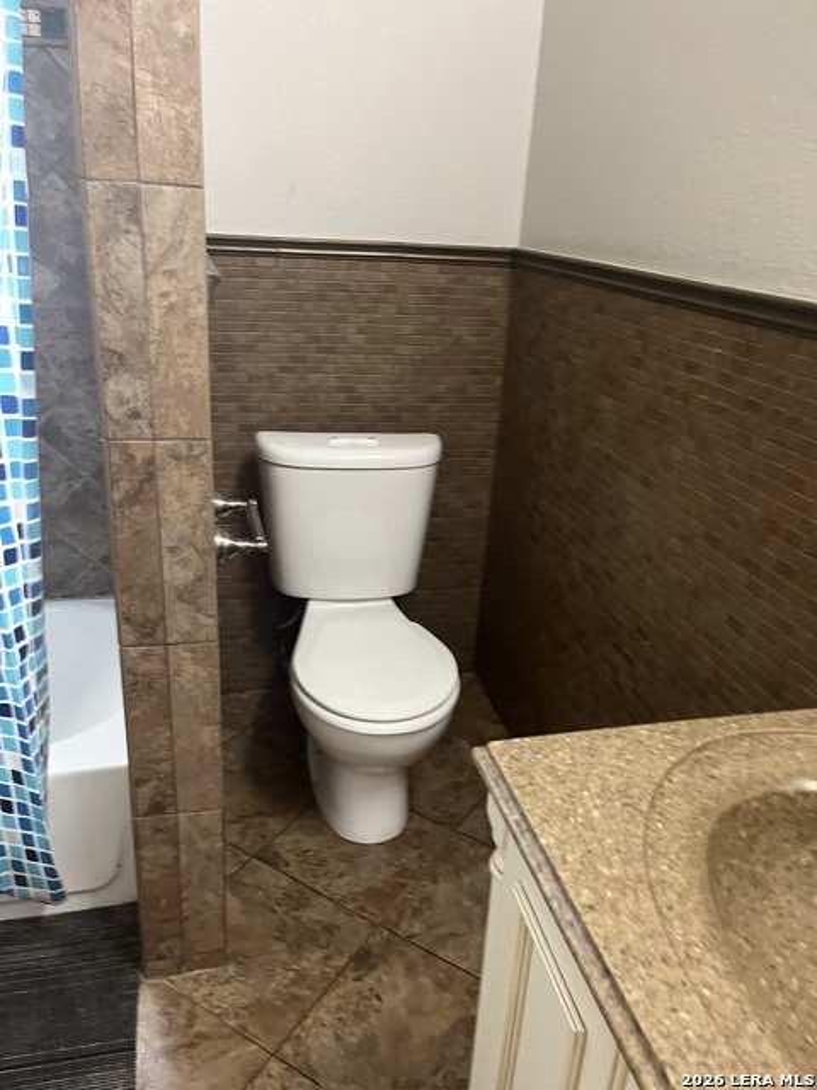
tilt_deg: -18.3
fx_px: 818
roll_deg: +0.6
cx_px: 408
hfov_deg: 53.1
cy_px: 545
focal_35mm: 26
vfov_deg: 67.3
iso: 400
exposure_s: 1/40
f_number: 1.6
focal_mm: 5.1
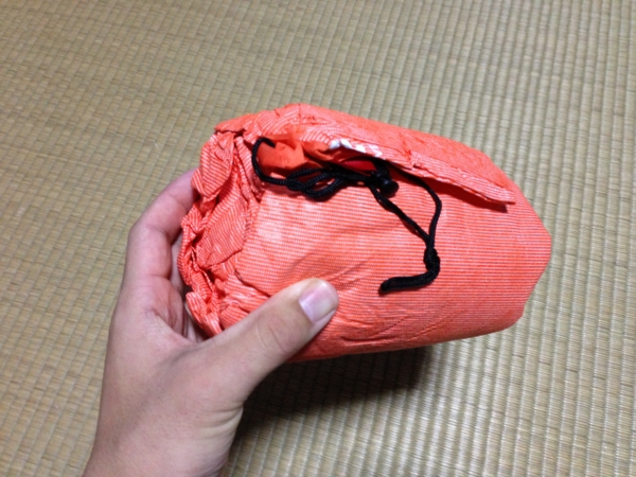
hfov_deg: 55.4
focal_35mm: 33
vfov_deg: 42.9
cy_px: 238
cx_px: 318
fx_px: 606
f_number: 2.4
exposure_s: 1/20
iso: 320
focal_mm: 4.13
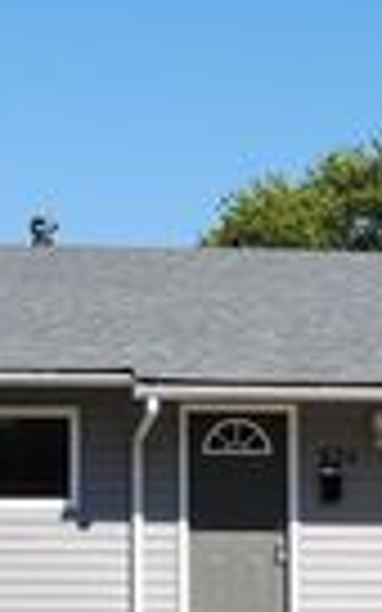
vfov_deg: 16.8
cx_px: 211
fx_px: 2065
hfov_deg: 10.6
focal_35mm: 124
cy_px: 439
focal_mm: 22
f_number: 9
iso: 100
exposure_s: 1/320
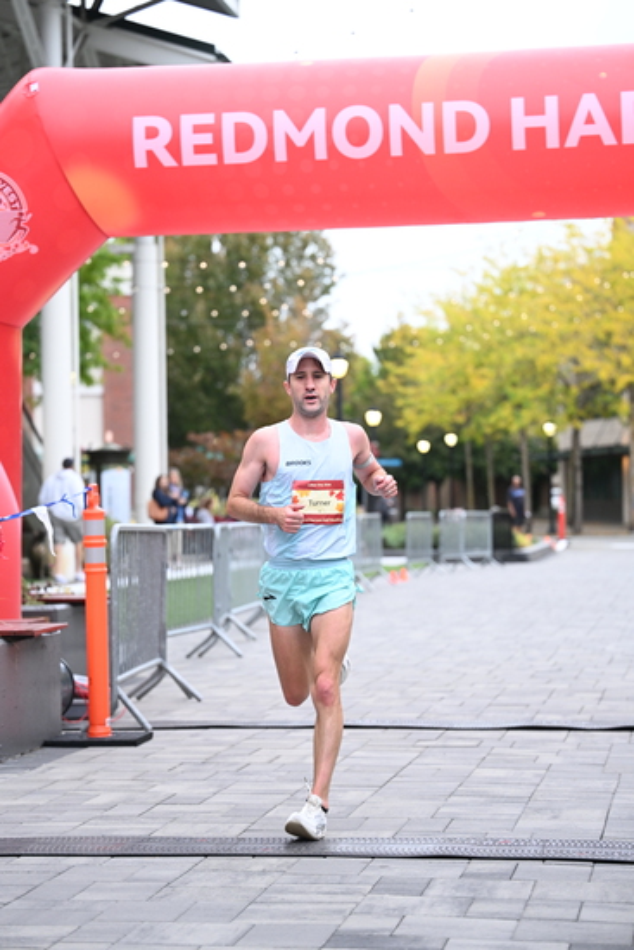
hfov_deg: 16.7
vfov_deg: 24.8
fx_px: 2165
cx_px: 317
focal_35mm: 82
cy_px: 475
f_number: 2.8
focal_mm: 82
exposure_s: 1/640
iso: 1250
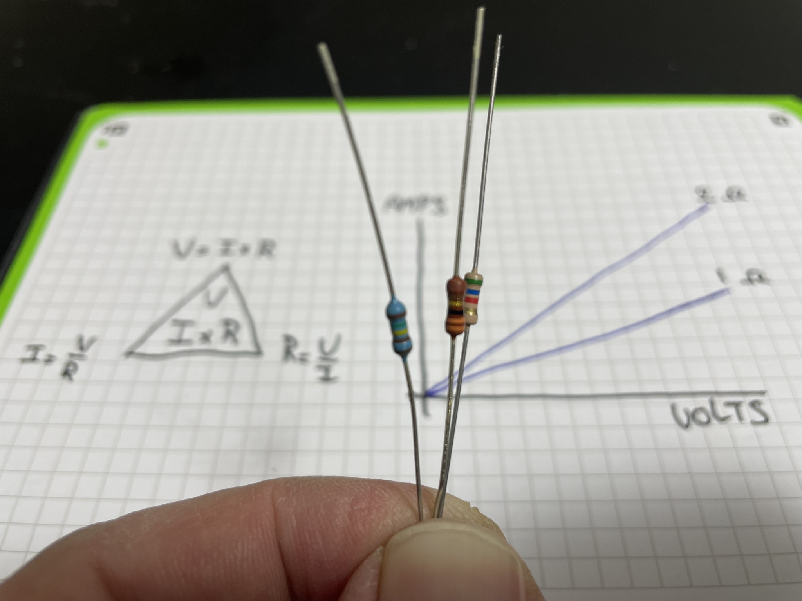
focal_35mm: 26
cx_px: 401
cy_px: 300
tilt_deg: -53.5
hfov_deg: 67.3
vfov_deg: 53.1
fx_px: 602
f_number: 1.6
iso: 32
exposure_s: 1/100
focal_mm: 4.2
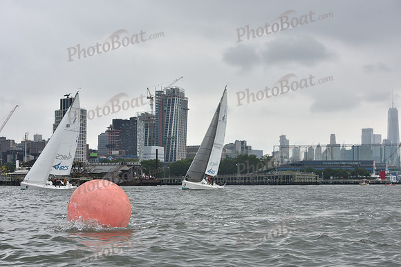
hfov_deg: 20.0
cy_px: 134
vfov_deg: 13.4
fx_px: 1136
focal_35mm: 102
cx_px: 200
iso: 400
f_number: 9
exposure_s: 1/800
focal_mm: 102
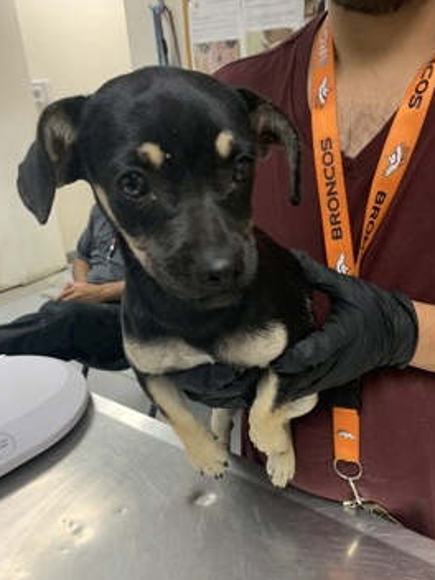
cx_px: 228
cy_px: 341
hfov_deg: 45.4
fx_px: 519
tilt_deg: -28.8
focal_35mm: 31
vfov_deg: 58.0
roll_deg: +4.5
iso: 160
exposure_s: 1/60
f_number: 1.8
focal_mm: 4.25
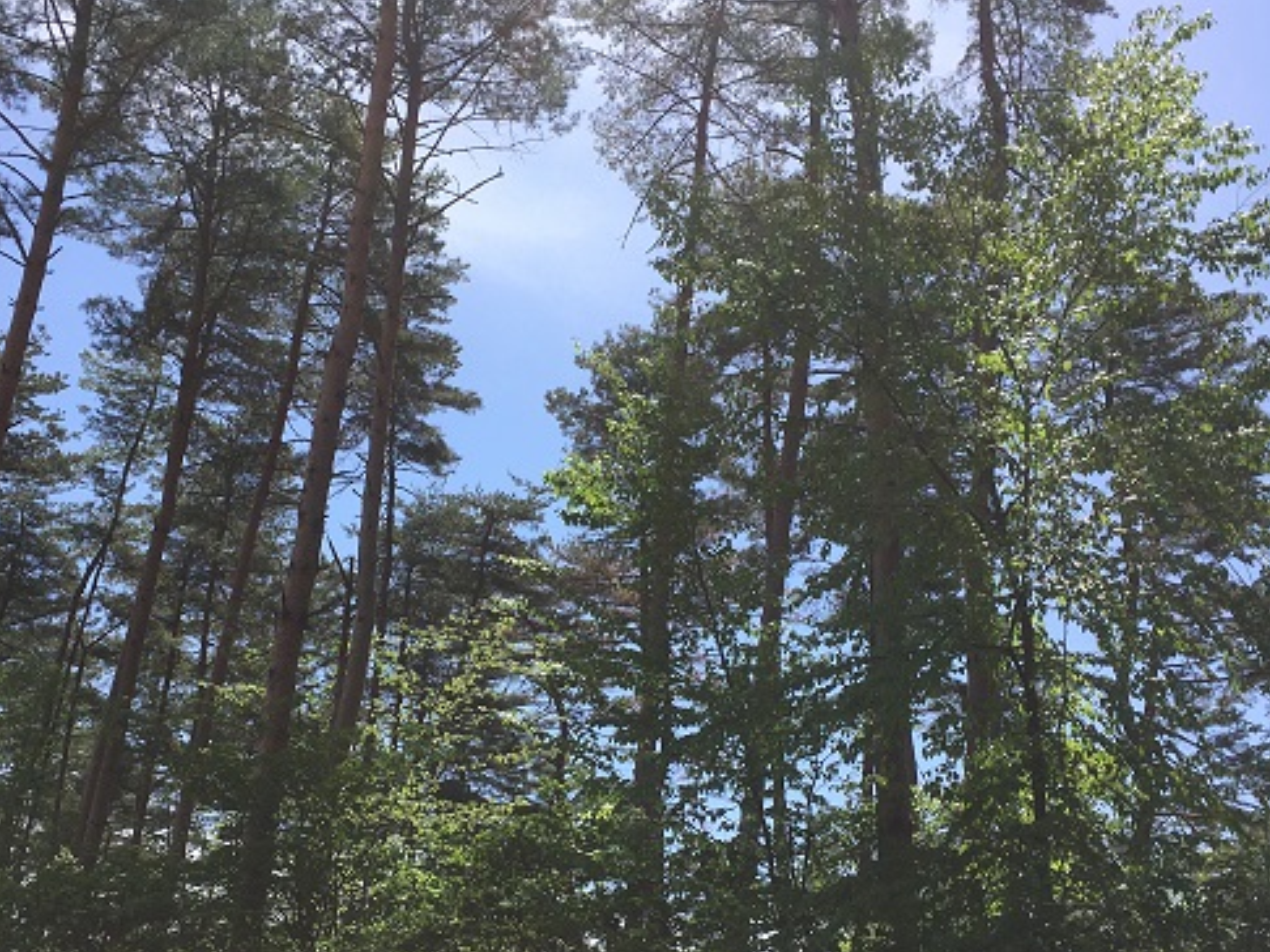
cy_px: 599
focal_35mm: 43
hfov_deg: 43.8
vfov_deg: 33.4
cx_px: 544
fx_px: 1577
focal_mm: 4.15
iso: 25
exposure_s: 1/1789
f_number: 2.2
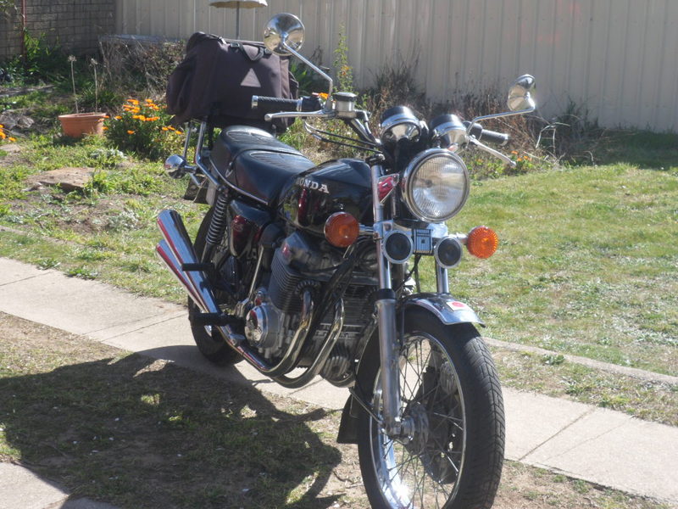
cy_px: 254
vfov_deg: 29.1
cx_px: 339
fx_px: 979
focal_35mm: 50
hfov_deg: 38.2
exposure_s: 1/250
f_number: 4.7
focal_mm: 9.3
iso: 80
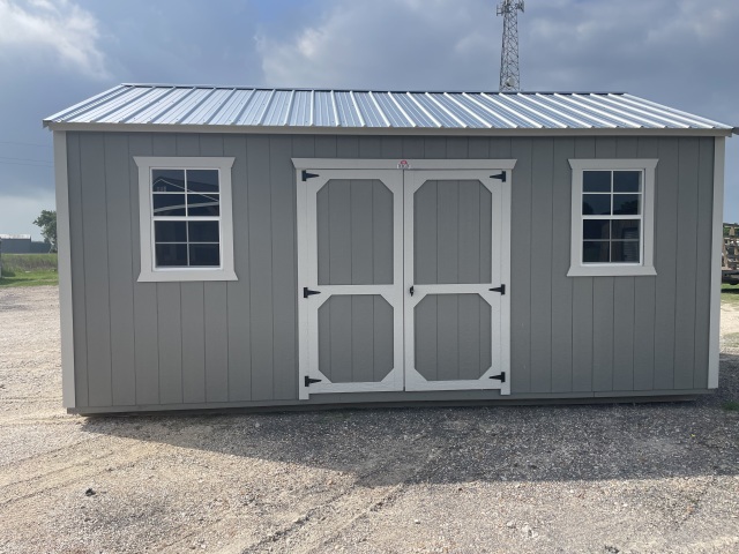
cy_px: 277
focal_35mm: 26
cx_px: 370
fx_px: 555
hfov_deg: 67.3
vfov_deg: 53.1
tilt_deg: -2.3
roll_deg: +0.4
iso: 32
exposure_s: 1/4292
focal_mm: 4.2
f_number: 1.6
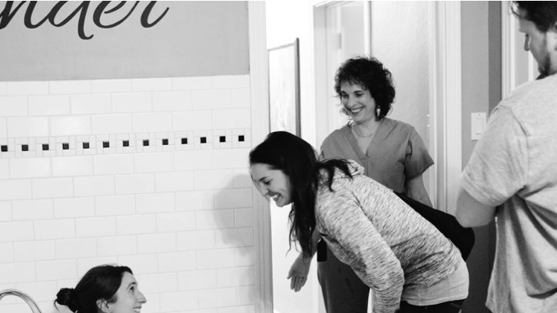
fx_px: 960
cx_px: 242
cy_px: 229
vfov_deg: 18.4
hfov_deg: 32.3
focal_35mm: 65
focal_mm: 50
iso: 2500
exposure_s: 1/160
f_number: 4
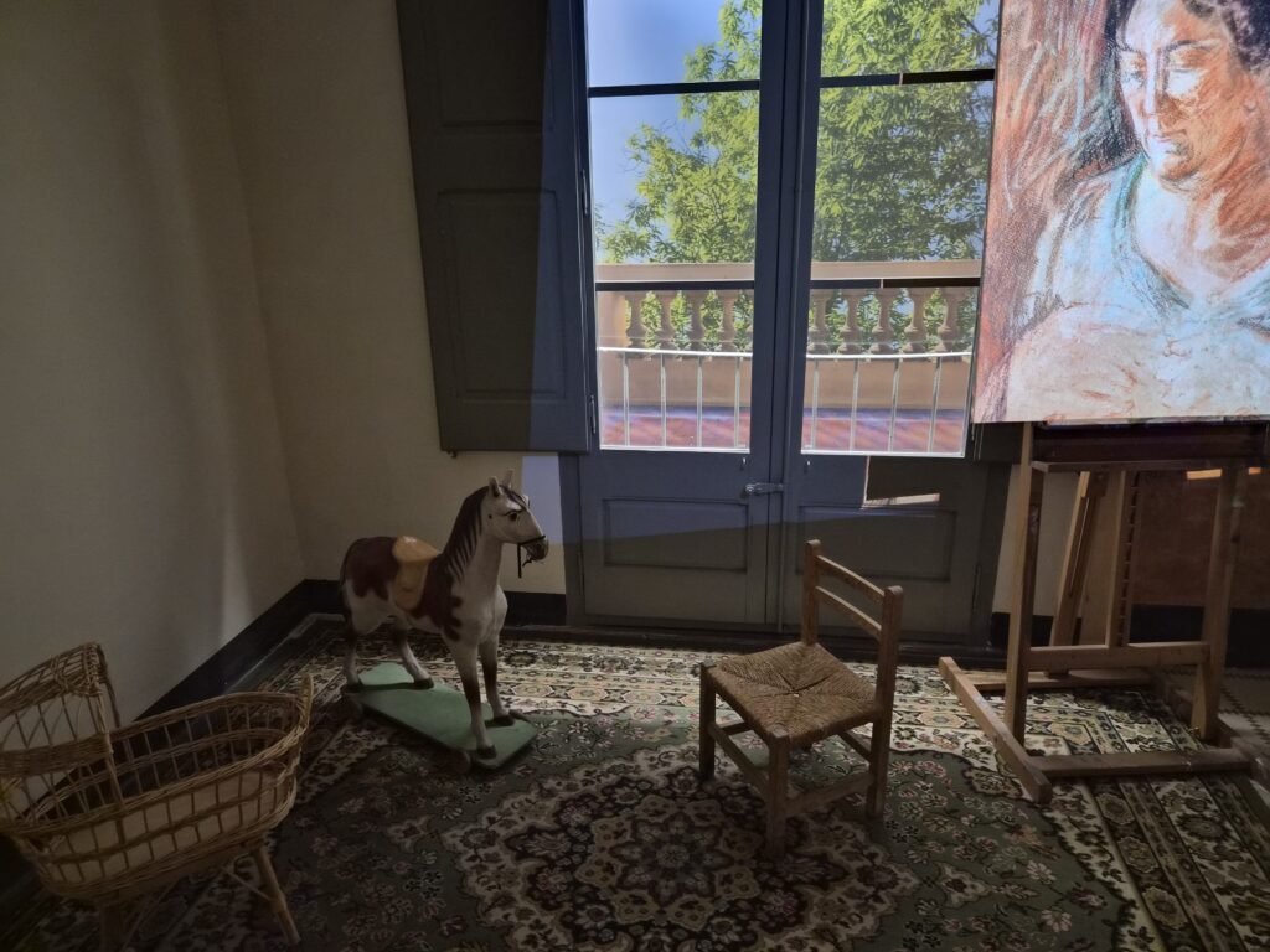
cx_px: 635
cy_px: 476
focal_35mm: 23
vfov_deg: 58.9
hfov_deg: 73.9
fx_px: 844
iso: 800
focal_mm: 5.4
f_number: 1.8
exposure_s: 1/31
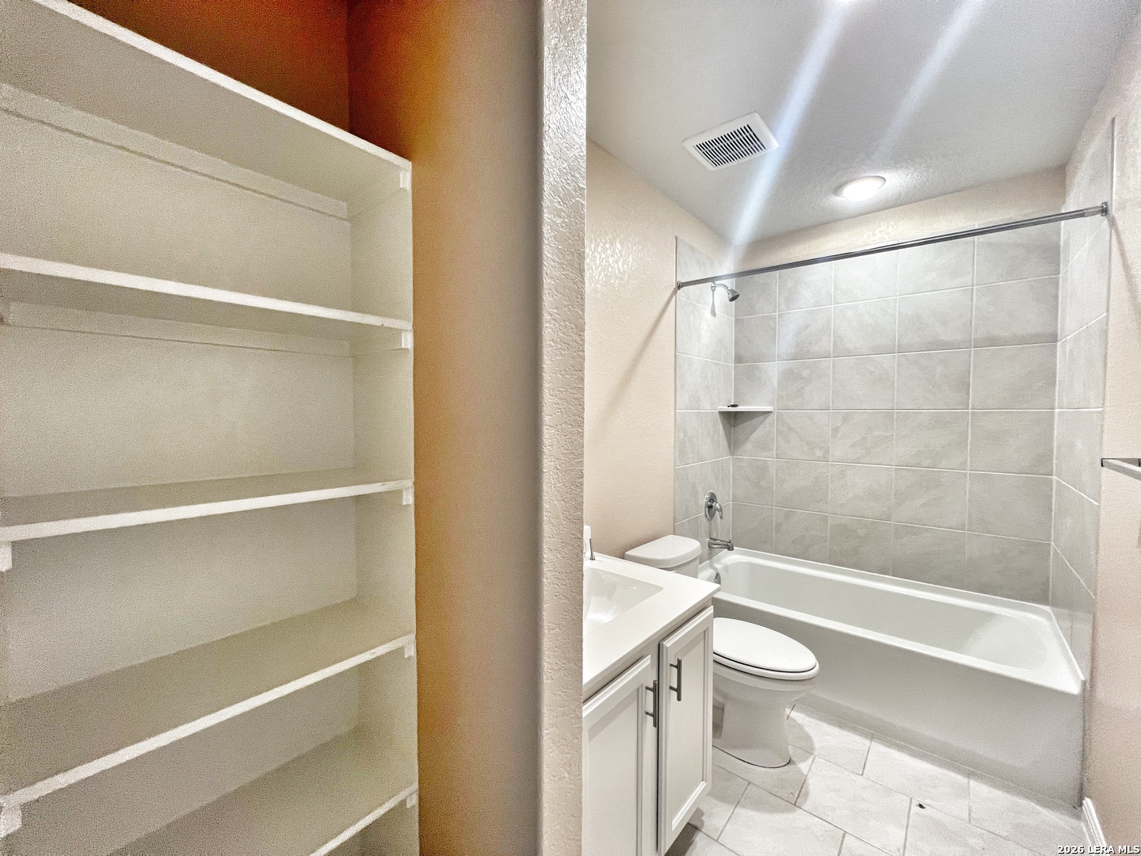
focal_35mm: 13
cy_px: 428
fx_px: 429
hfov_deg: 106.2
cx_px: 570
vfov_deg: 89.9
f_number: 1.8
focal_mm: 1.57
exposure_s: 1/60
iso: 125
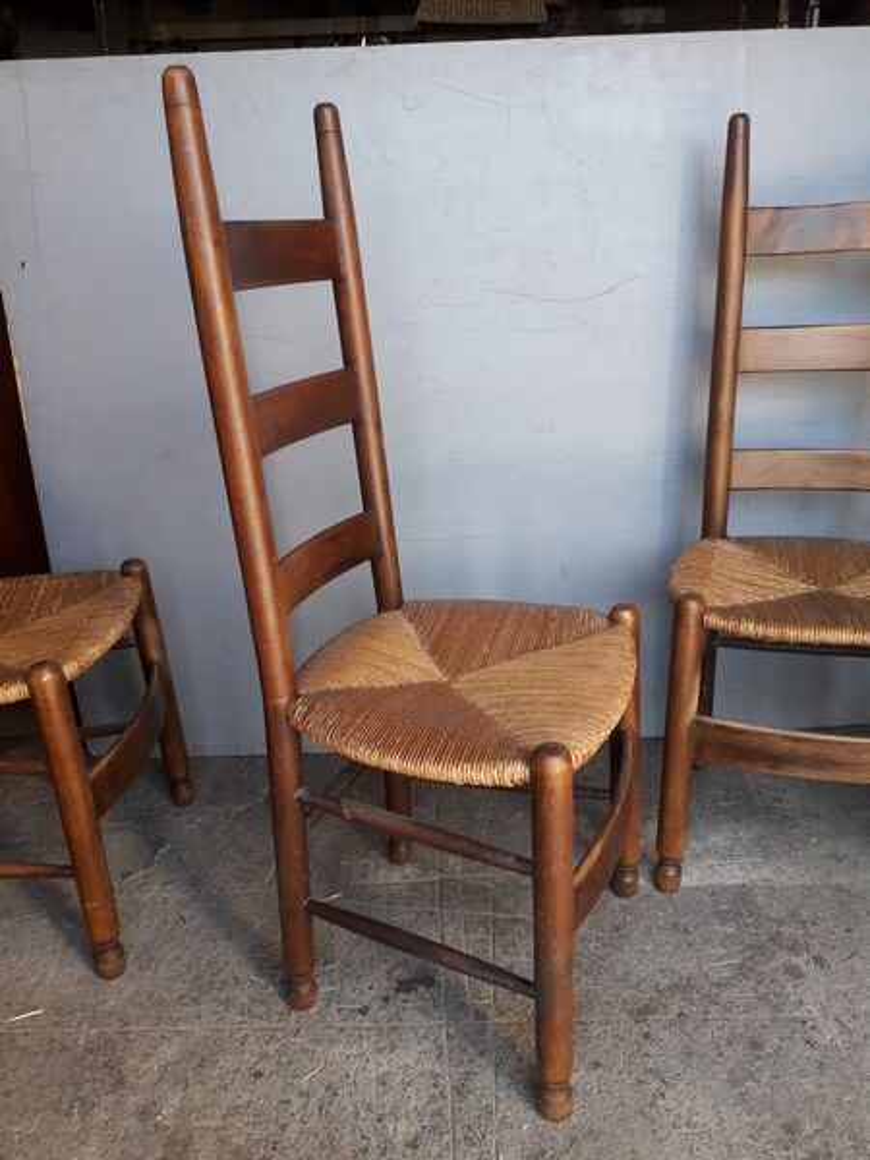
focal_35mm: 27
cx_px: 435
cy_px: 580
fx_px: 905
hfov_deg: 51.4
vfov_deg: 65.3
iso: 64
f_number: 1.9
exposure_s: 1/100
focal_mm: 3.6
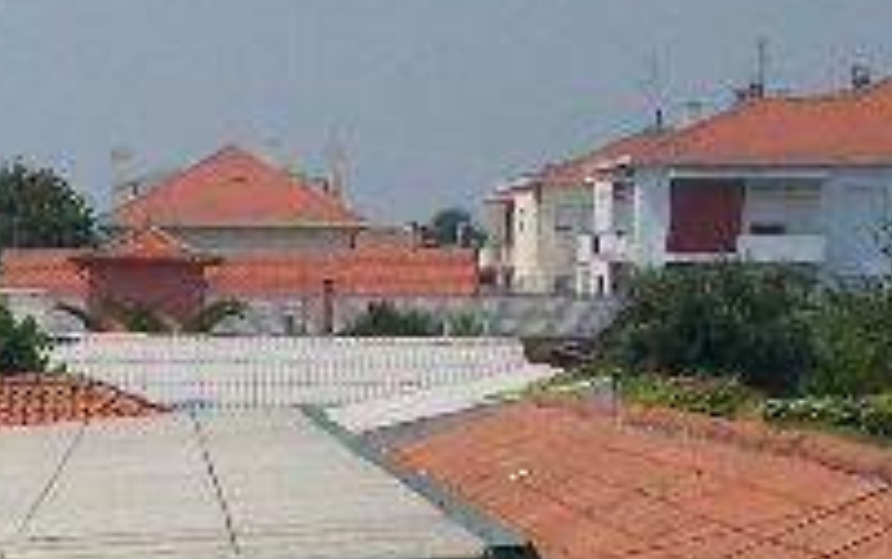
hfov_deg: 12.0
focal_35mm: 160
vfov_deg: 8.0
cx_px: -706
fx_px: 3893
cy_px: 985
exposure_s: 1/1000
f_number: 4.8
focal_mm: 8
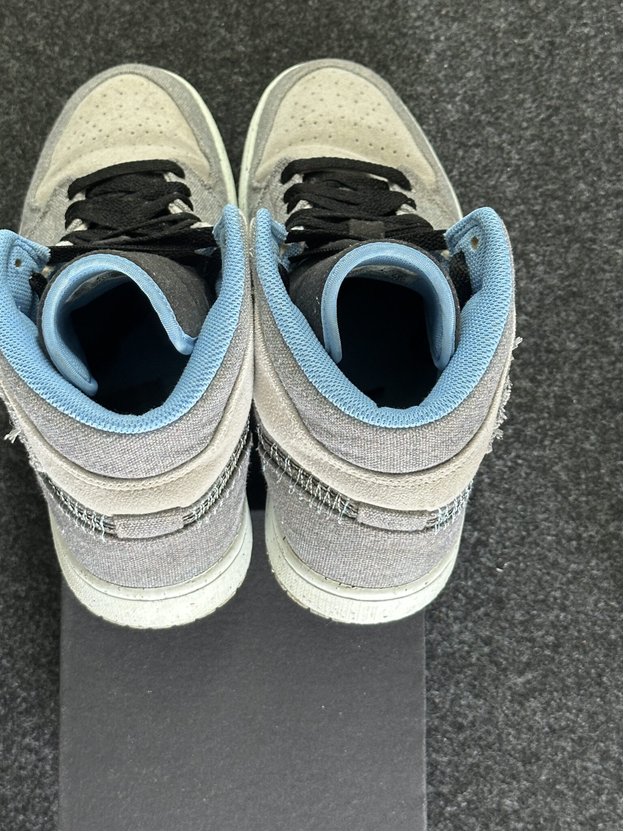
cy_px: 335
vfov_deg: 32.1
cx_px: 240
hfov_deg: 24.4
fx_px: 1440
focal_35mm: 60
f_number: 1.78
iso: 200
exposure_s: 1/50
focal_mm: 6.86
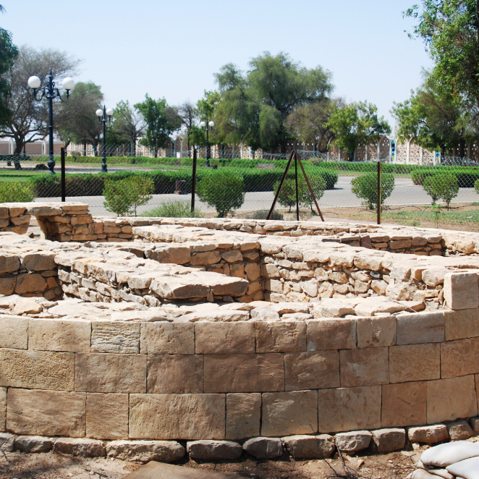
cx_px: 208
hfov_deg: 31.6
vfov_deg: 31.6
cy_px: 240
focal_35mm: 54
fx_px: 845
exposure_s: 1/800
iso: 400
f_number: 8
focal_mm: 28
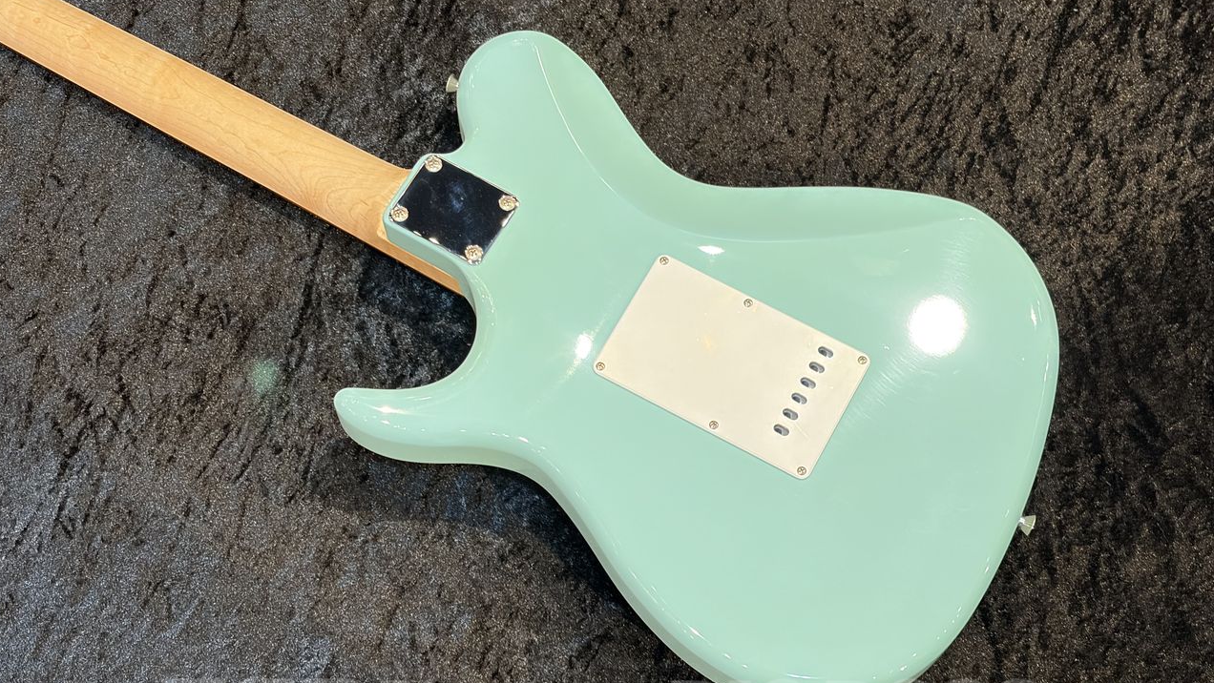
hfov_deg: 36.6
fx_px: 1835
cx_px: 604
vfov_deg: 21.1
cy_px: 343
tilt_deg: -71.1
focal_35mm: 57
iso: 320
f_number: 1.6
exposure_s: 1/40
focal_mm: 5.96
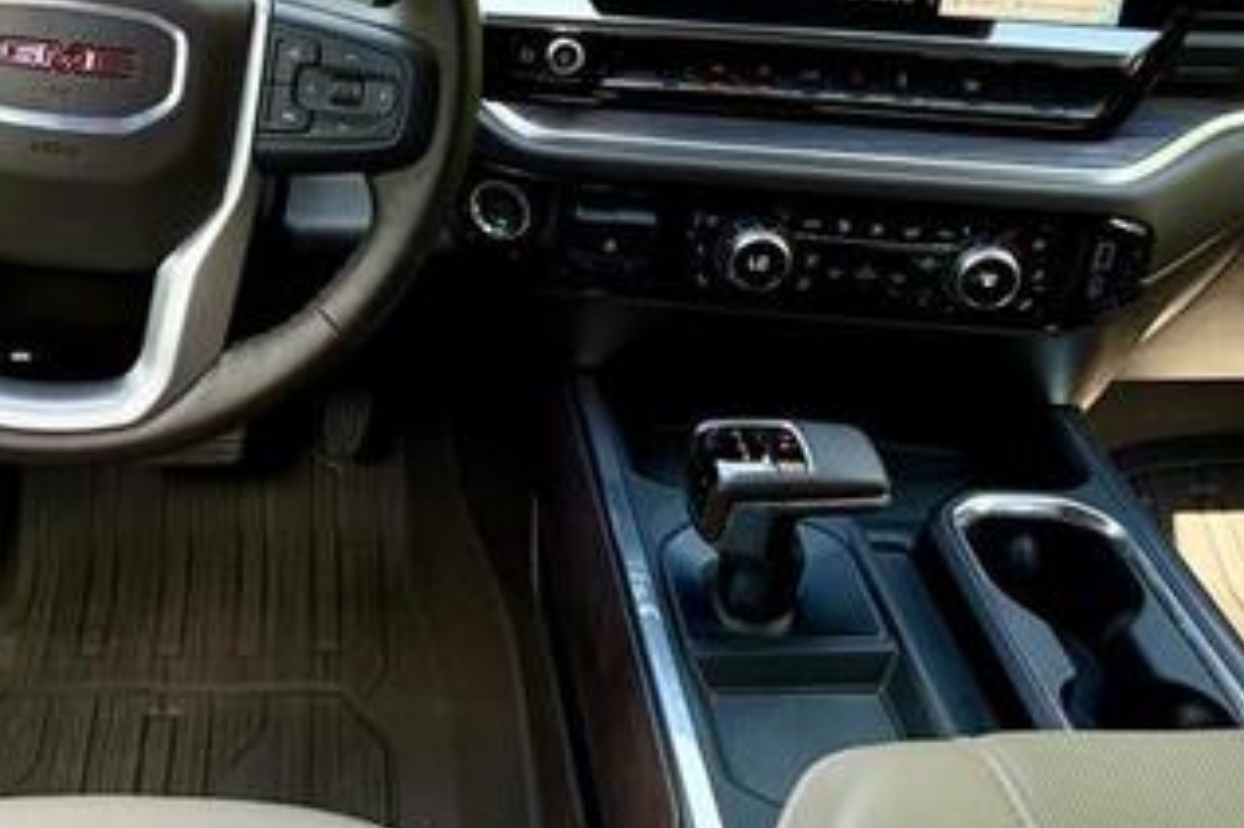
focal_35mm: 43
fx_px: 1485
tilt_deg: -26.4
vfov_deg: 30.3
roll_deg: -2.9
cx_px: 389
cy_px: 141
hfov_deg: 44.6
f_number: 1.6
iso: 125
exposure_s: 1/160
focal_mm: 5.96
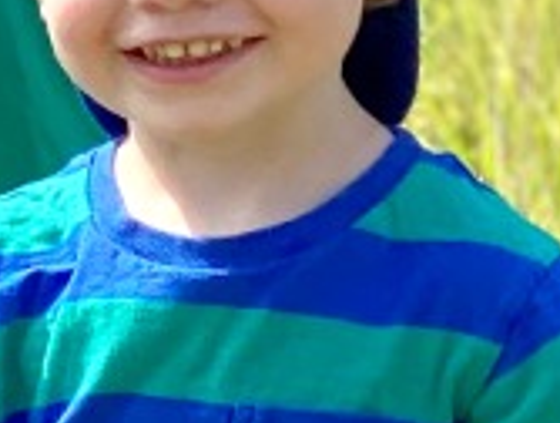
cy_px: -181
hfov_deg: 4.2
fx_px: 7555
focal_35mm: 466
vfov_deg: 3.2
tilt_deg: -3.7
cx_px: -136
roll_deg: -0.2
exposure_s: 1/685
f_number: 2
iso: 20
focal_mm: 6
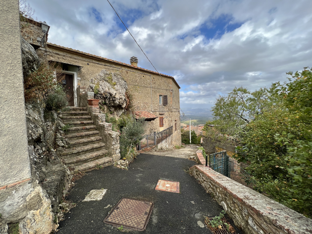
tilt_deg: -3.6
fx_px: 117
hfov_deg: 106.2
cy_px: 117
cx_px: 156
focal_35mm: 13
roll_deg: +1.3
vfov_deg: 89.9
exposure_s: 1/927
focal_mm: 1.57
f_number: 1.8
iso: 32
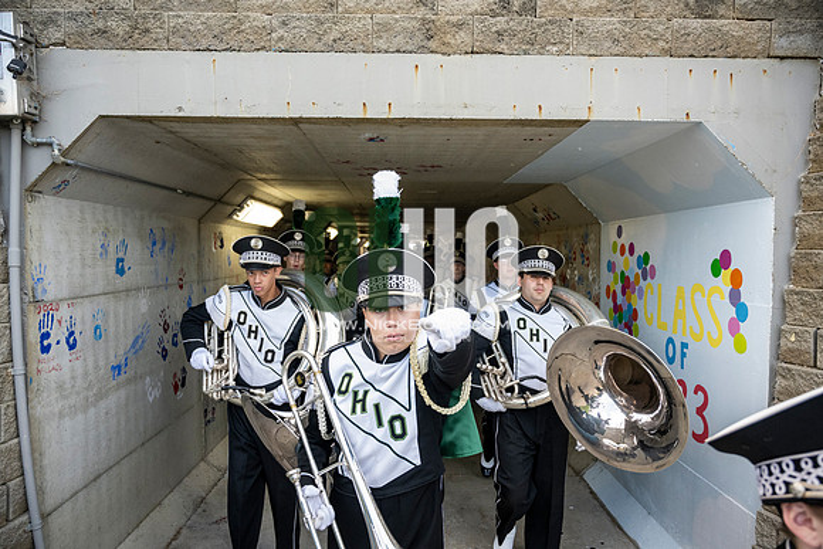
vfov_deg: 53.2
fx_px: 549
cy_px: 274
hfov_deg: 73.7
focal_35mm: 24
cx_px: 412
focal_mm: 24
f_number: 4
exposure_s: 1/800
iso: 1600
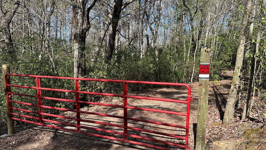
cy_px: 88
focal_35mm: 28
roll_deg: -2.5
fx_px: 198
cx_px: 134
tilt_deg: -9.1
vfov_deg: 41.4
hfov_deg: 67.9
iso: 80
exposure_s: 1/1357
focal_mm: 6.86
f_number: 1.78
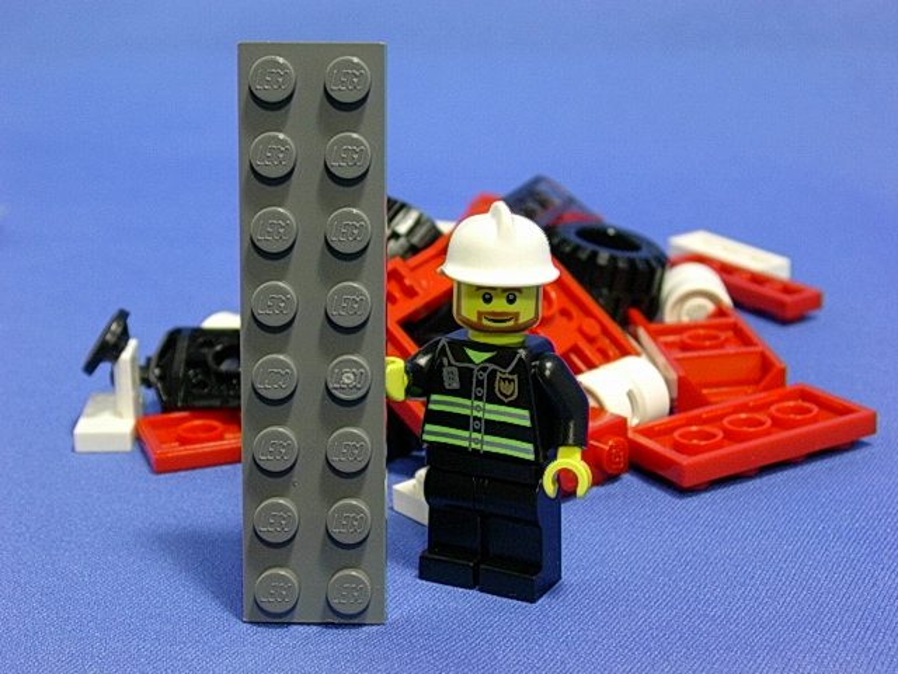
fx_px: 1842
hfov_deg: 27.4
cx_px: 449
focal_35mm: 71
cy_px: 337
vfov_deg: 20.7
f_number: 3.7
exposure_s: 1/10
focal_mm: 10.8
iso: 70
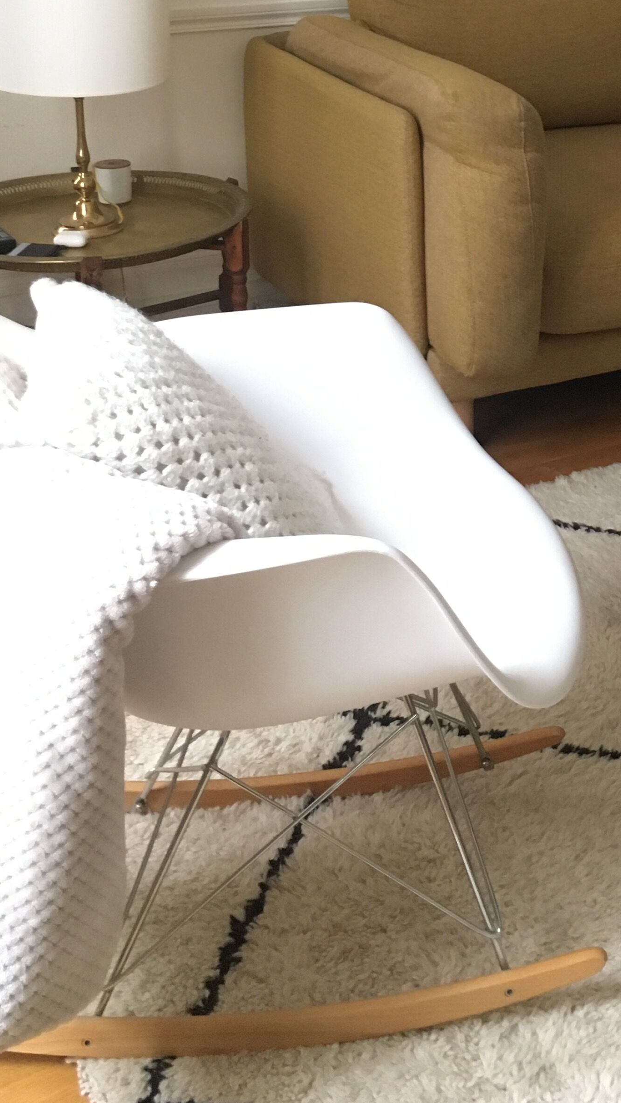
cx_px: 609
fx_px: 1581
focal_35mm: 54
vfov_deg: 37.2
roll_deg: -1.0
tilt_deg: -16.4
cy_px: 229
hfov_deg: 21.5
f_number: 2.2
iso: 200
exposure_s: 1/25
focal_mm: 4.15
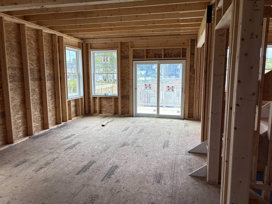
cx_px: 136
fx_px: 204
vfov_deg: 53.1
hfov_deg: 67.3
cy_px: 102
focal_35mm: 26
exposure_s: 1/60
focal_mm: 5.96
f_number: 1.6
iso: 160
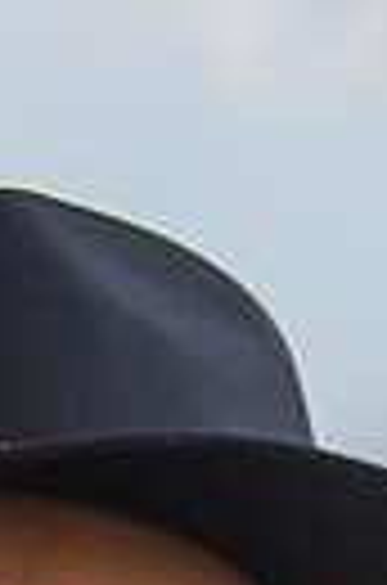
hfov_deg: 10.3
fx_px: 2140
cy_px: 864
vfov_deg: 14.6
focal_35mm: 132
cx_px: 14
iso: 100
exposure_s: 1/250
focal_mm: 38
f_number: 2.8
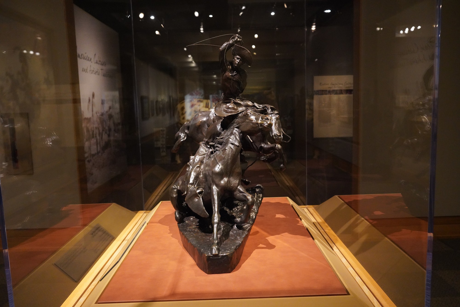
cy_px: 154
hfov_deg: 61.9
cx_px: 230
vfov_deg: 43.6
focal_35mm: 30
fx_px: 383
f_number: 5.6
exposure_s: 1/100
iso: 8000
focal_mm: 30
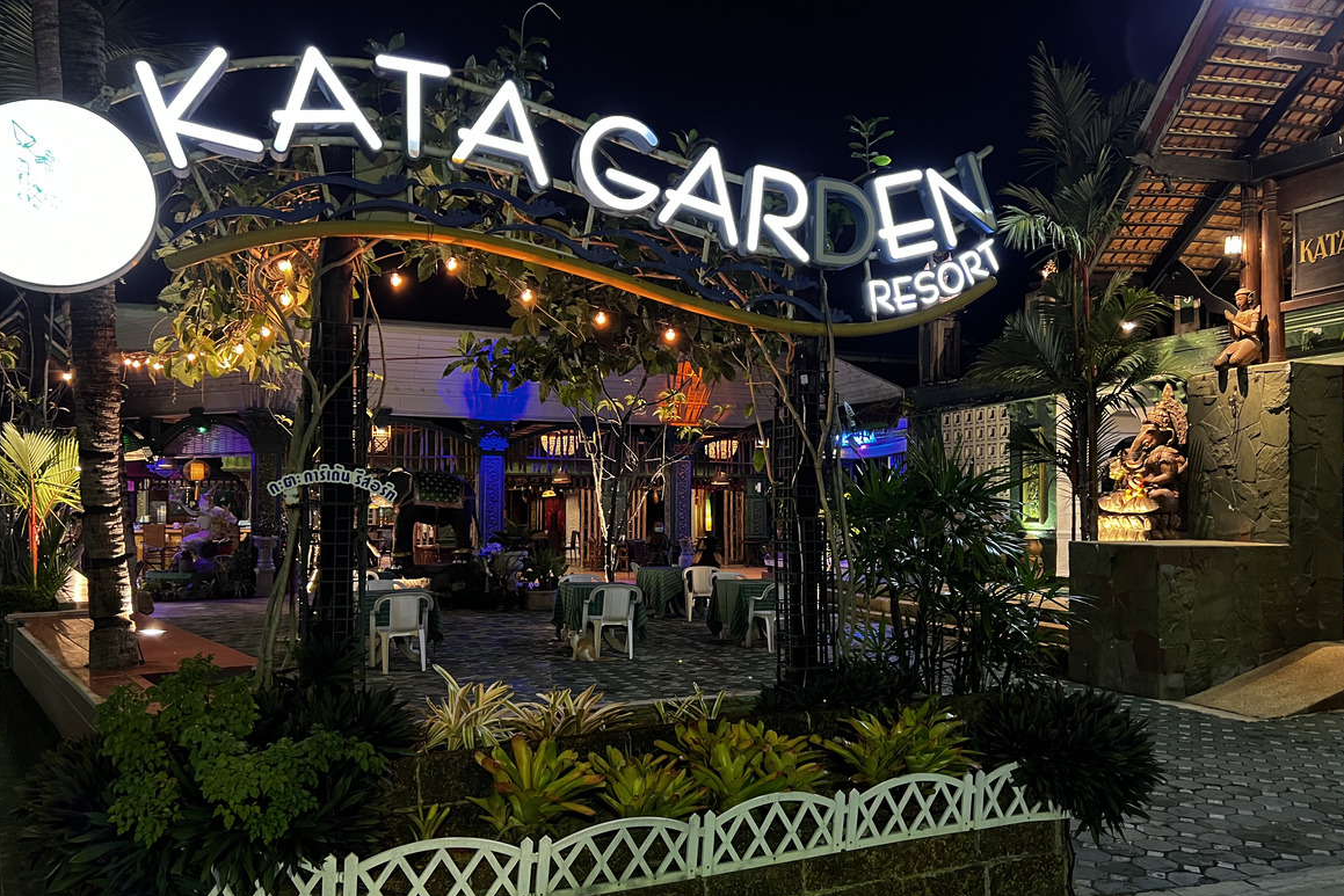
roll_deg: +0.3
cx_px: 675
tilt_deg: +0.0
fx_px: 1045
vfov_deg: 46.3
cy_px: 493
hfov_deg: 65.5
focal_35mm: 28
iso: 640
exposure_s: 1/33
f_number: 1.5
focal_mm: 5.7
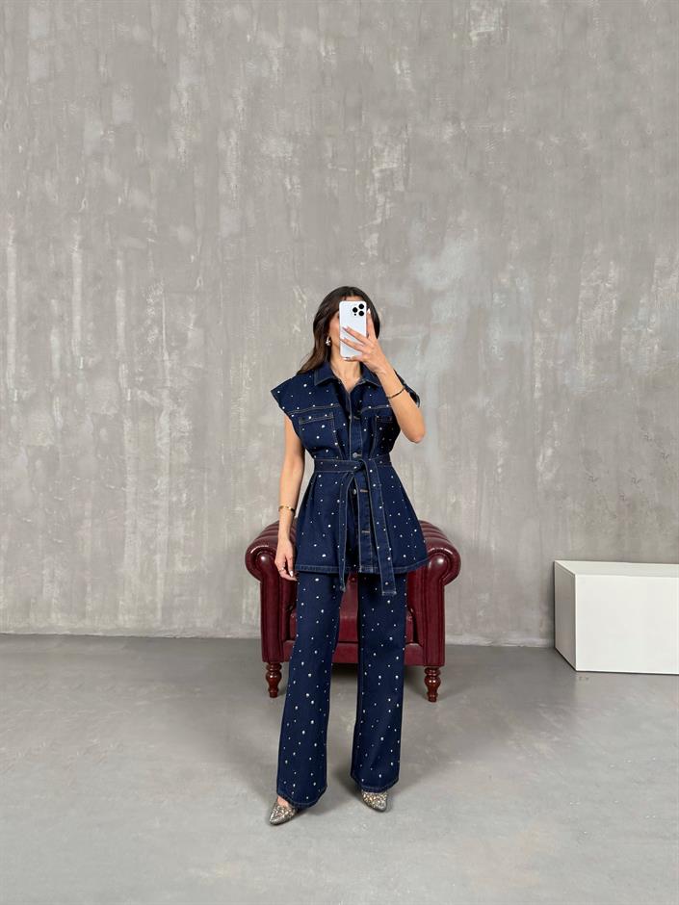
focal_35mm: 24
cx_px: 340
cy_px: 452
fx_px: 628
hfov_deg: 56.8
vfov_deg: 71.6
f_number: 1.78
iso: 200
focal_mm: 6.76
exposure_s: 1/121
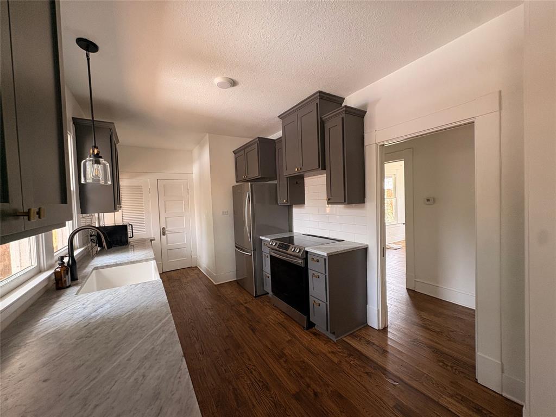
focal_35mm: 14
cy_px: 208
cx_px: 278
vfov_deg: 85.7
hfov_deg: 102.1
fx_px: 225
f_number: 2.2
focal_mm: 2.22
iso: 200
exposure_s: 1/99
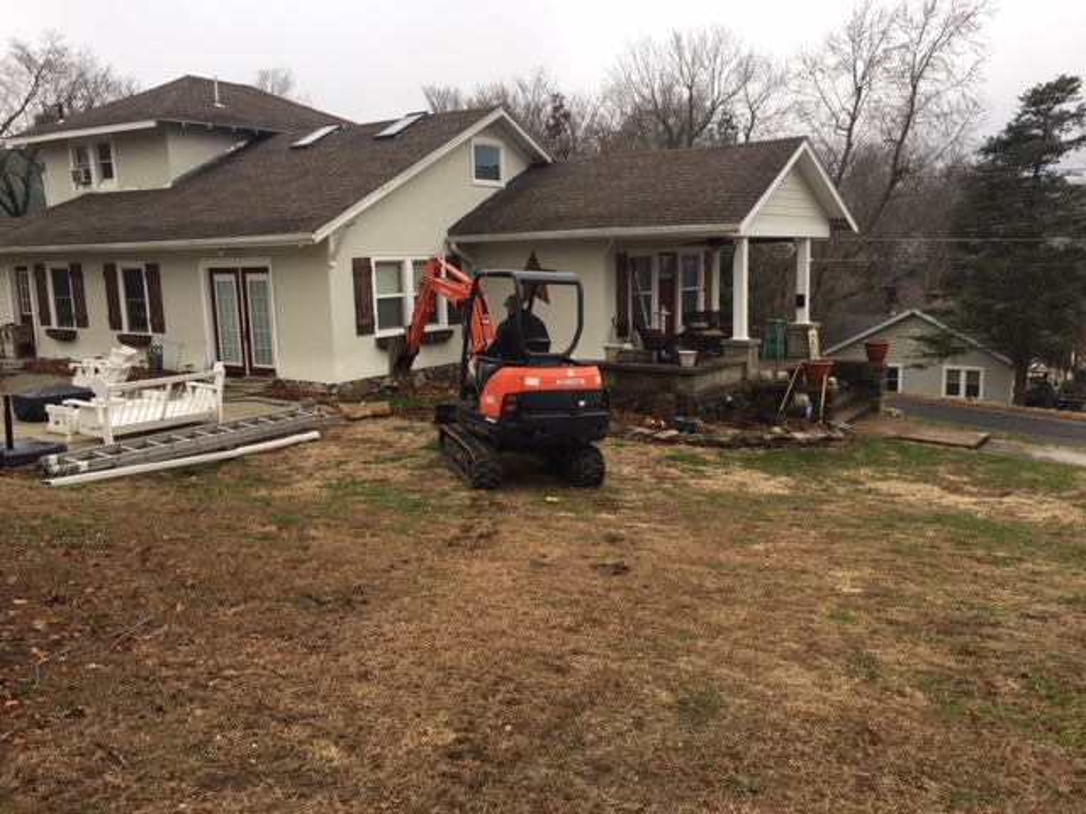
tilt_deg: -8.5
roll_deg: +0.5
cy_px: 407
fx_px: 910
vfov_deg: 48.2
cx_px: 543
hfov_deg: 61.7
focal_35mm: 29
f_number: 2.2
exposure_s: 1/120
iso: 40
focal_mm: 4.15
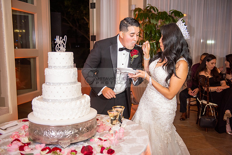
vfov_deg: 35.1
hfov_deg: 50.7
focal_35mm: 38
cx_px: 116
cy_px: 78
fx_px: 245
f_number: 2.8
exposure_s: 1/125
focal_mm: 38
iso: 1250
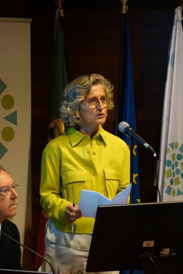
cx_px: 92
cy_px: 137
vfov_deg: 16.1
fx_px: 968
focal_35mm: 127
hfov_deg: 10.8
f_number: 4
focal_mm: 46.41
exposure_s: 1/100
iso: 3200
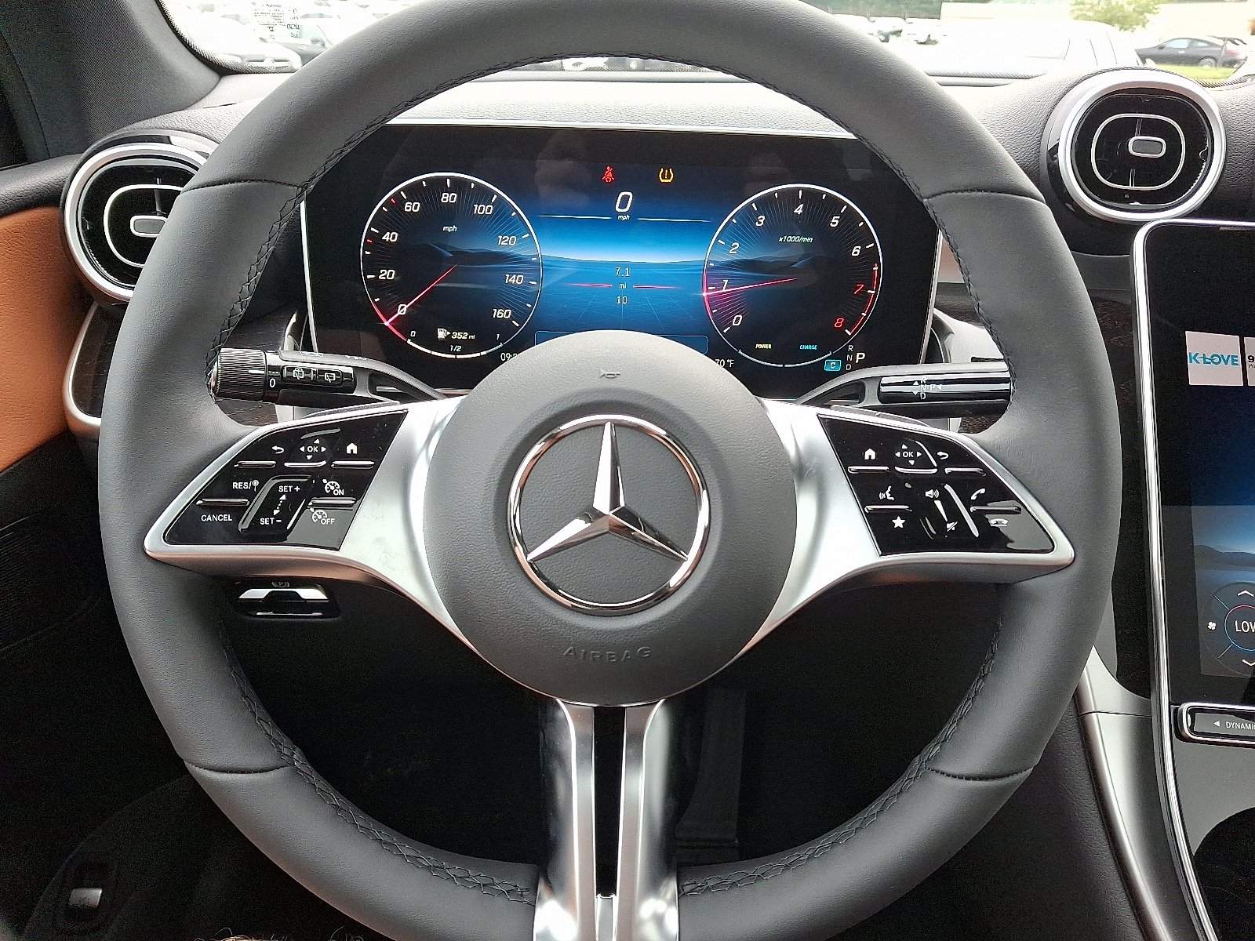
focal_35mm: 25
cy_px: 470
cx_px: 628
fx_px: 906
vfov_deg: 54.9
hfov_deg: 69.4
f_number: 1.8
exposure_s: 1/120
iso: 62
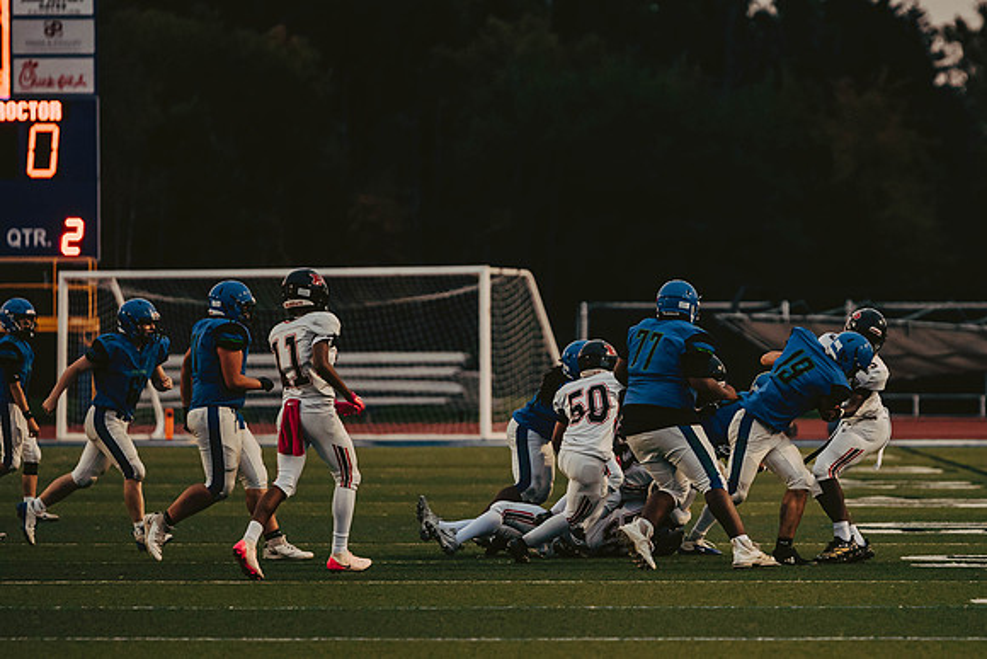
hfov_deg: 6.7
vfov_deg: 4.5
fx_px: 8458
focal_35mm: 308
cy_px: 408
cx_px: 740
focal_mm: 200
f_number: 2.8
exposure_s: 1/1250
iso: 2000
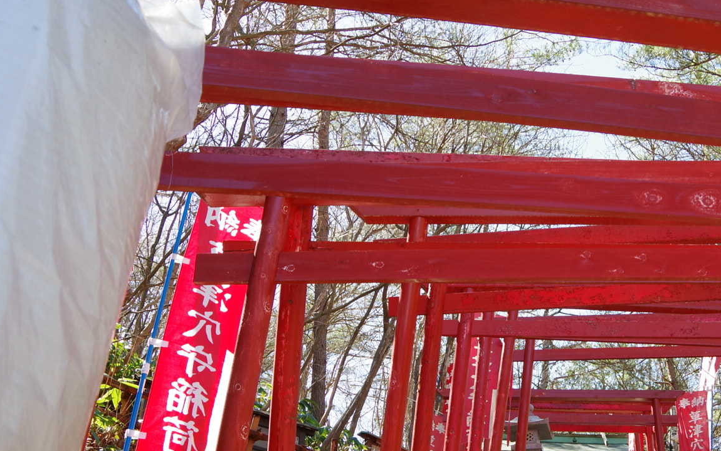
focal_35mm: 49
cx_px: 545
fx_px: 963
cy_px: 316
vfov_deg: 26.1
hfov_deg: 39.9
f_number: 7.1
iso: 200
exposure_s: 1/60
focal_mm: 18
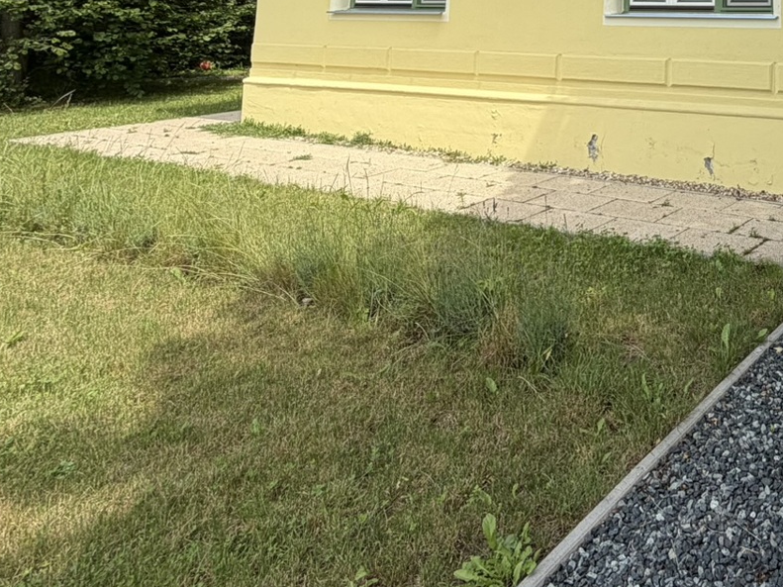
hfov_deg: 45.1
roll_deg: +0.0
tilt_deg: +5.4
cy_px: -64
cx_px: 793
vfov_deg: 35.5
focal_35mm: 34
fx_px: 769
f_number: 2.2
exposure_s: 1/770
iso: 32
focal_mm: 2.22
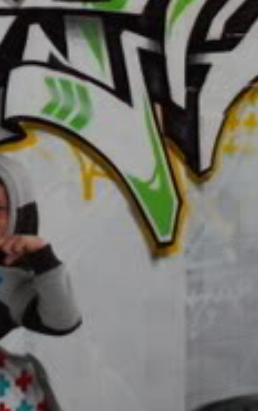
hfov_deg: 7.5
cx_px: -133
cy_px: 49
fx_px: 1931
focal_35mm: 172
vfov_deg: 12.1
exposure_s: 1/60
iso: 800
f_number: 4.2
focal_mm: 26
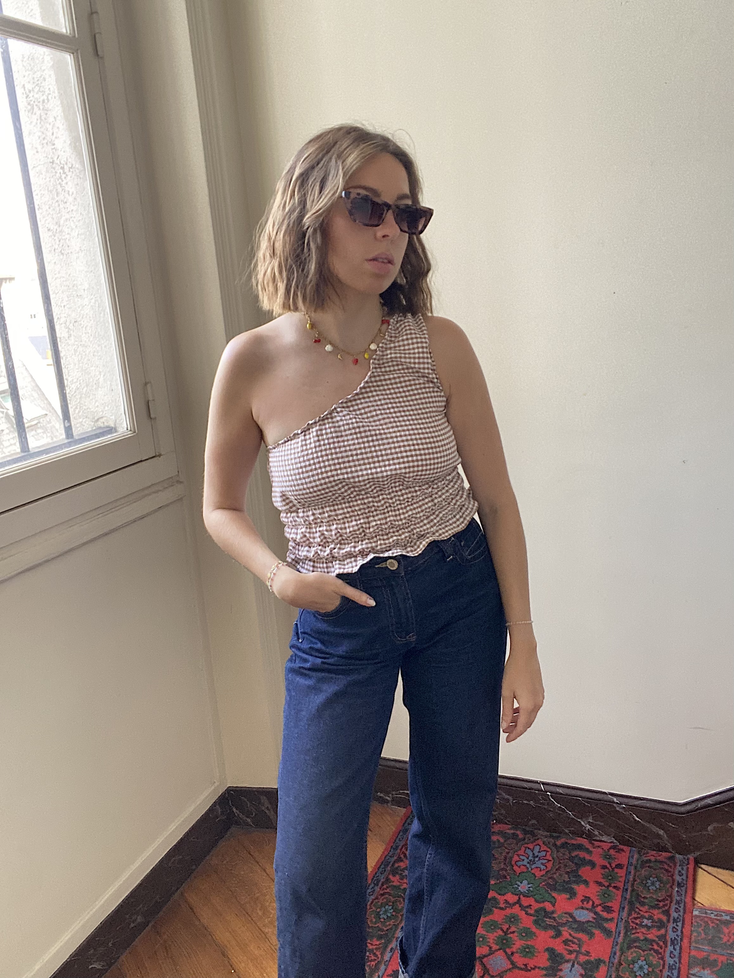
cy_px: 489
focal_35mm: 30
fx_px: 848
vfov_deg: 60.0
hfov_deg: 46.8
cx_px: 367
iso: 200
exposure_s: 1/60
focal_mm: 2.71
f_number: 2.2
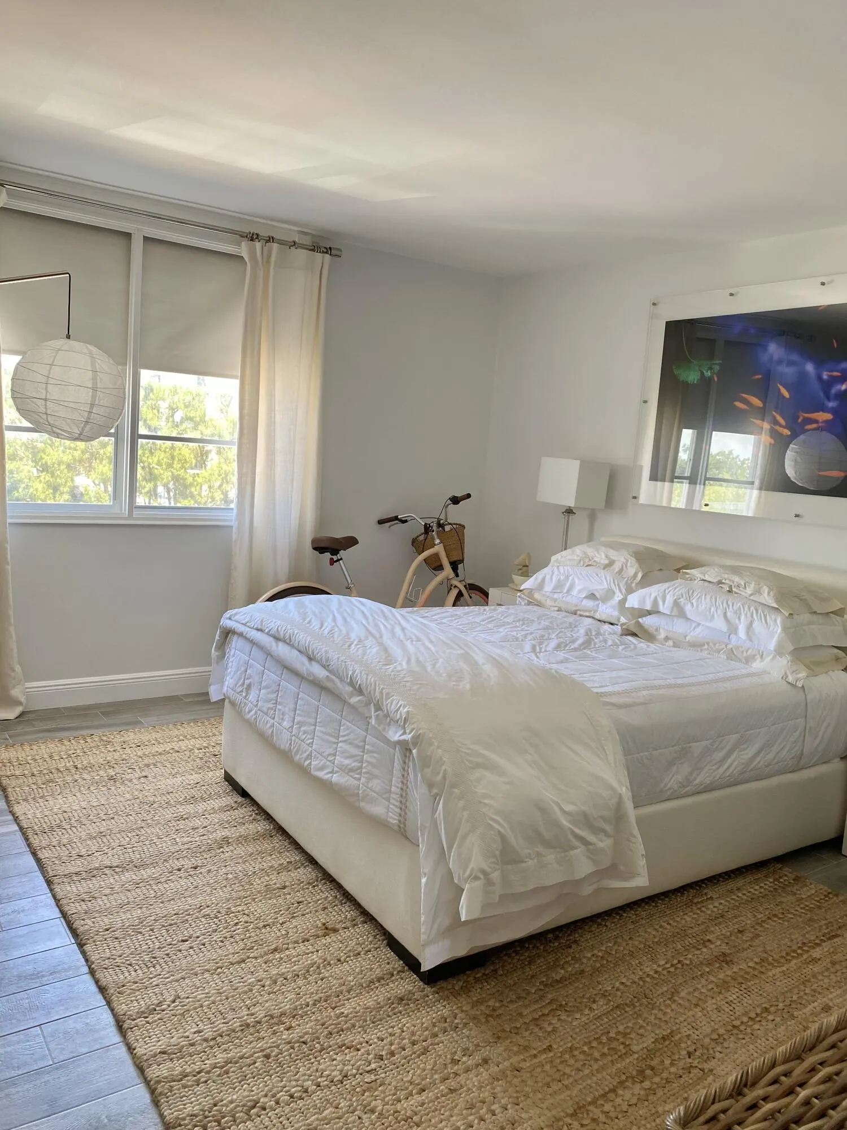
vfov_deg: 67.3
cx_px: 424
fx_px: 848
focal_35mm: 26
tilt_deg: -6.3
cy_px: 565
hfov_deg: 53.1
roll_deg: -4.1
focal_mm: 4.25
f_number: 1.8
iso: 64
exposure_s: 1/121
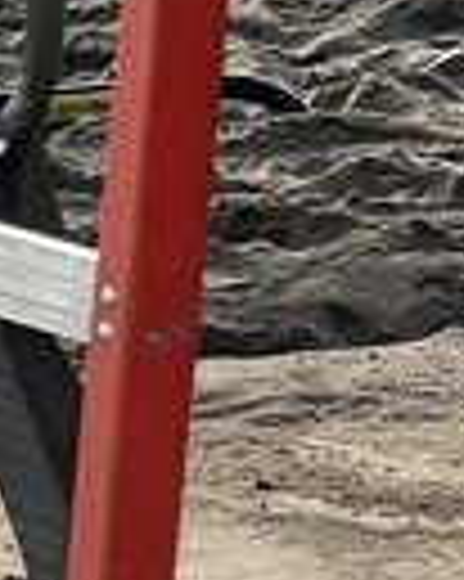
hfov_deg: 3.5
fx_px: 7493
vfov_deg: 4.3
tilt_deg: -3.3
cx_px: -939
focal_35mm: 436
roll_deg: +1.1
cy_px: -1030
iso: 25
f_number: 2.2
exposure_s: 1/5000
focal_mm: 7.5
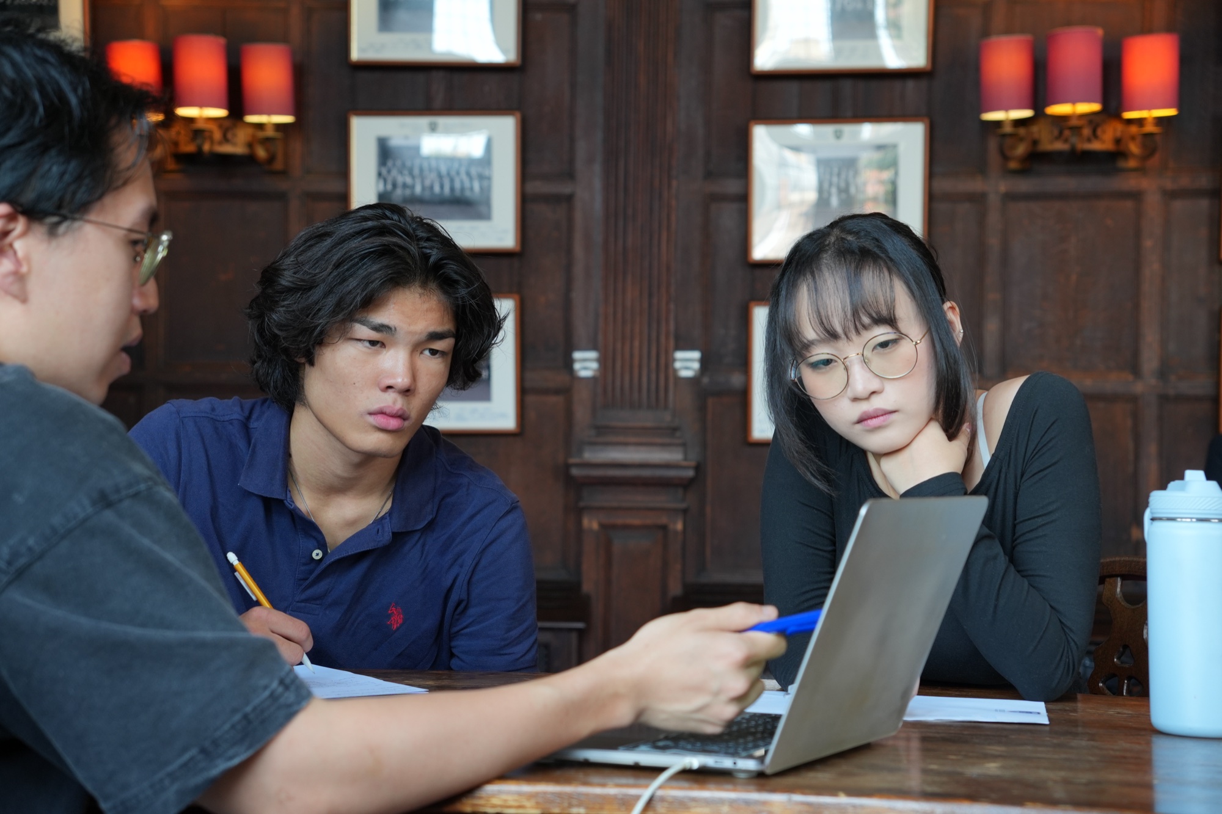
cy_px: 407
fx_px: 2260
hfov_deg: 30.3
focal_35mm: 67
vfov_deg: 20.4
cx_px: 611
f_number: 4
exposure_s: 1/50
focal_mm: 44.4
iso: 320
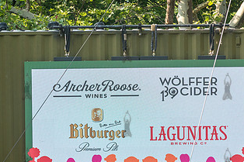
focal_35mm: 342
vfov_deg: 4.0
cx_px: 127
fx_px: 2317
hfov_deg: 6.0
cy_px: 124
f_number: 5
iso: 200
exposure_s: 1/800
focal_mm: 185
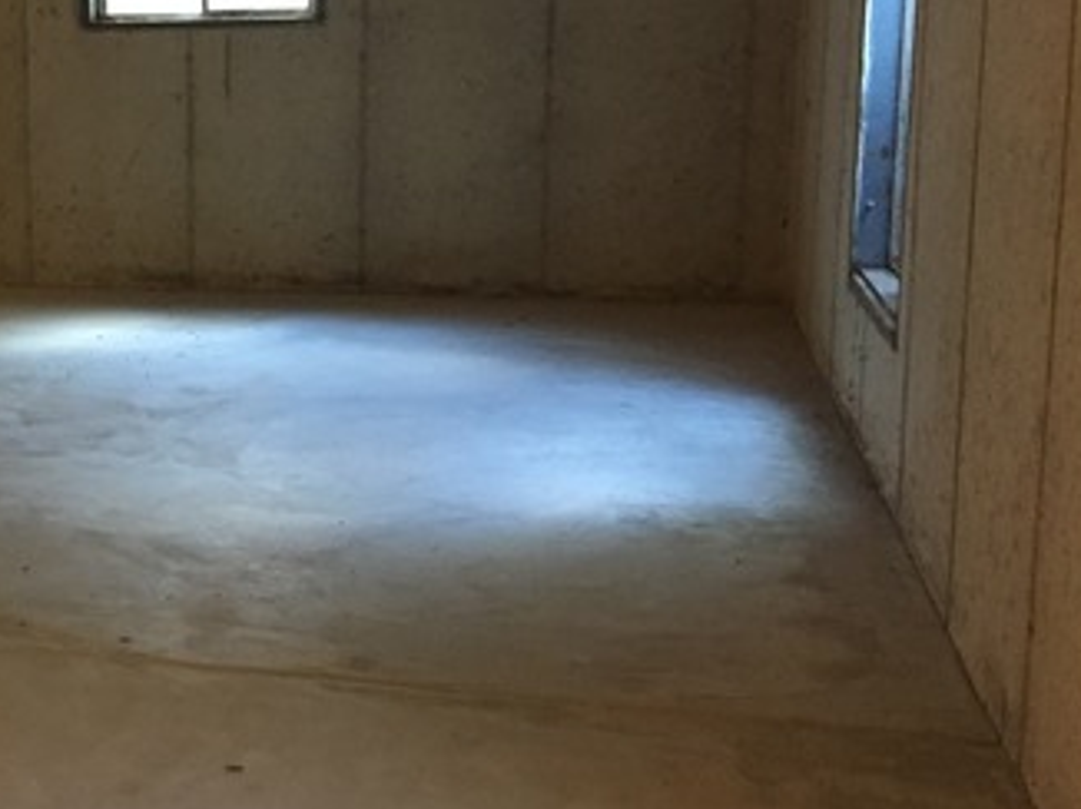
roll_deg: +0.6
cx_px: 36
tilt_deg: -9.3
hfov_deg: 31.6
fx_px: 1779
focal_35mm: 57
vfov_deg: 25.6
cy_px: 308
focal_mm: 4.15
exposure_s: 1/30
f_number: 2.2
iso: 250
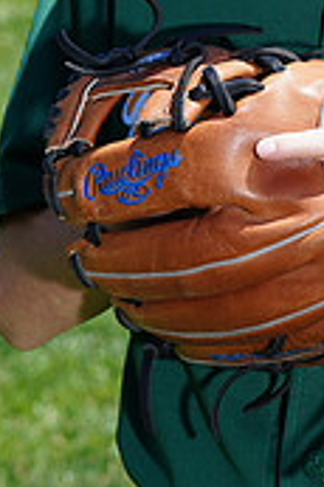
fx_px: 5667
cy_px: -160
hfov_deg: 3.3
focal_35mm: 419
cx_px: 444
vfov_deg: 4.9
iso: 200
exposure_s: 1/200
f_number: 10
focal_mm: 125
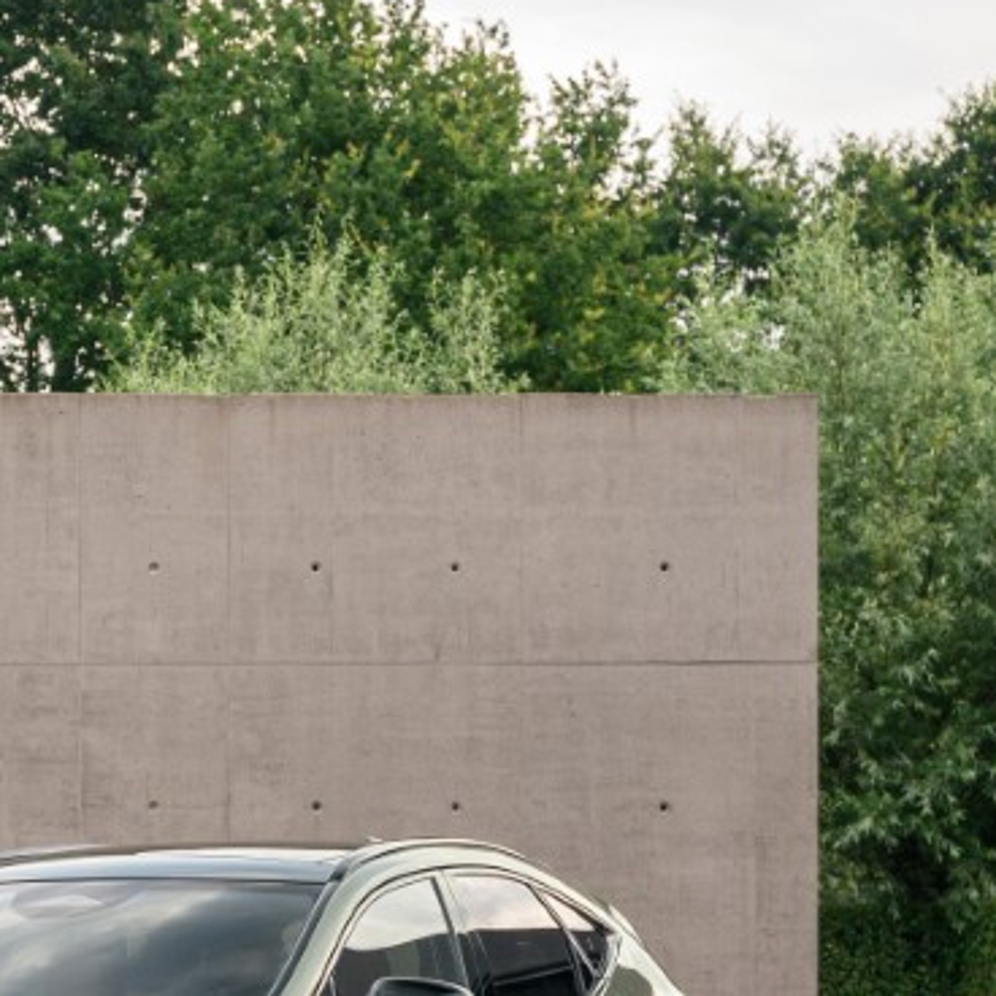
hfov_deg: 12.2
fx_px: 4330
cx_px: -696
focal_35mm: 133
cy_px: 1027
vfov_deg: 12.9
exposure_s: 1/30
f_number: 5.6
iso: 200
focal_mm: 45
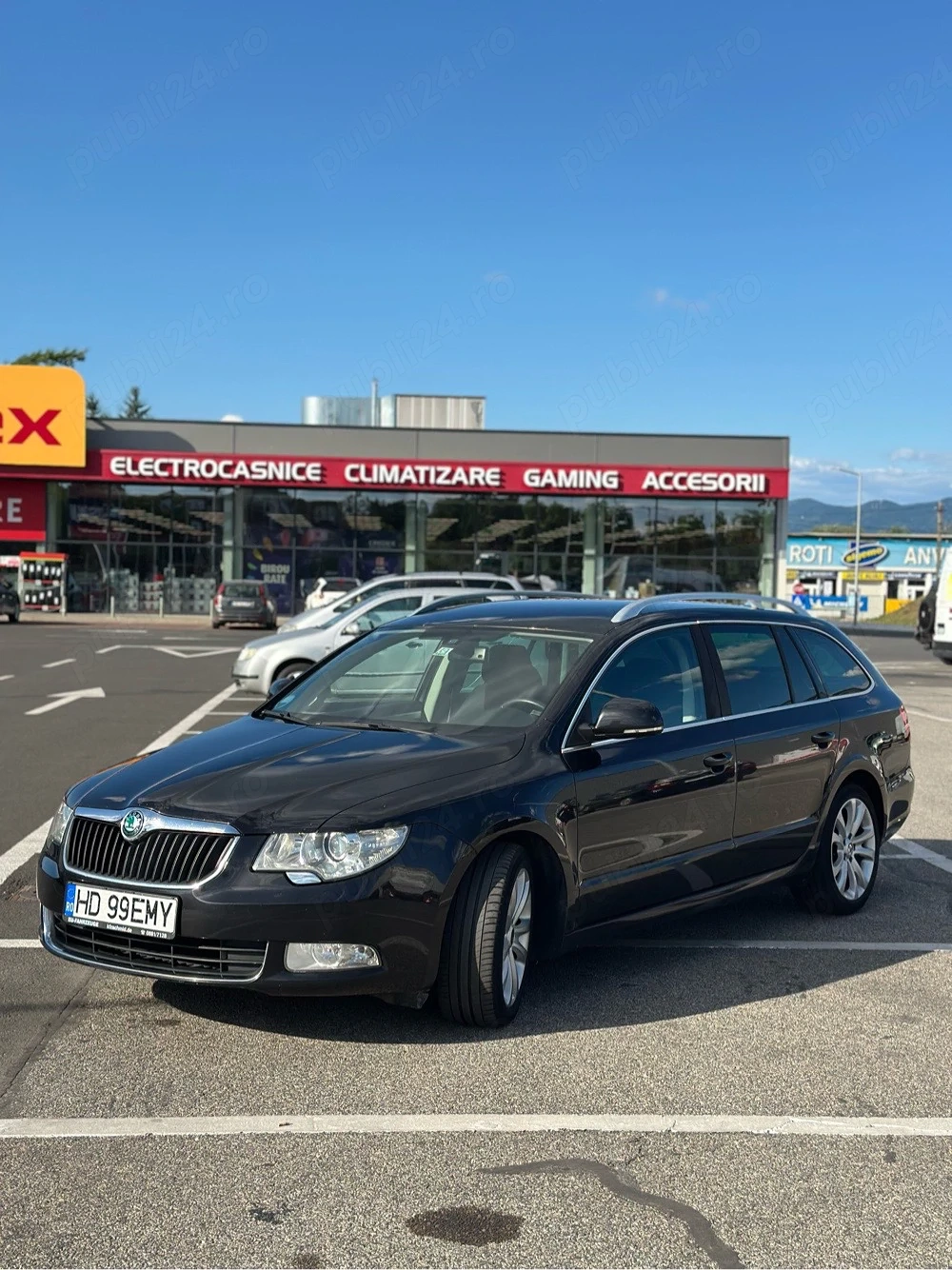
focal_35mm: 48
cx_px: 476
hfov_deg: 30.3
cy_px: 635
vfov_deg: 39.7
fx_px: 1761
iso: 100
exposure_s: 1/4566
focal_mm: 6.86
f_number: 1.78
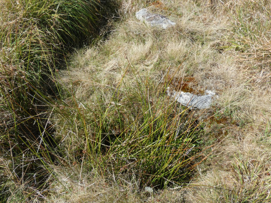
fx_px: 258
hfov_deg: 55.4
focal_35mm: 33
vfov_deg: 42.9
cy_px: 102
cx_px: 136
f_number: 3.4
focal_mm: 6
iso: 80
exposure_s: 1/640
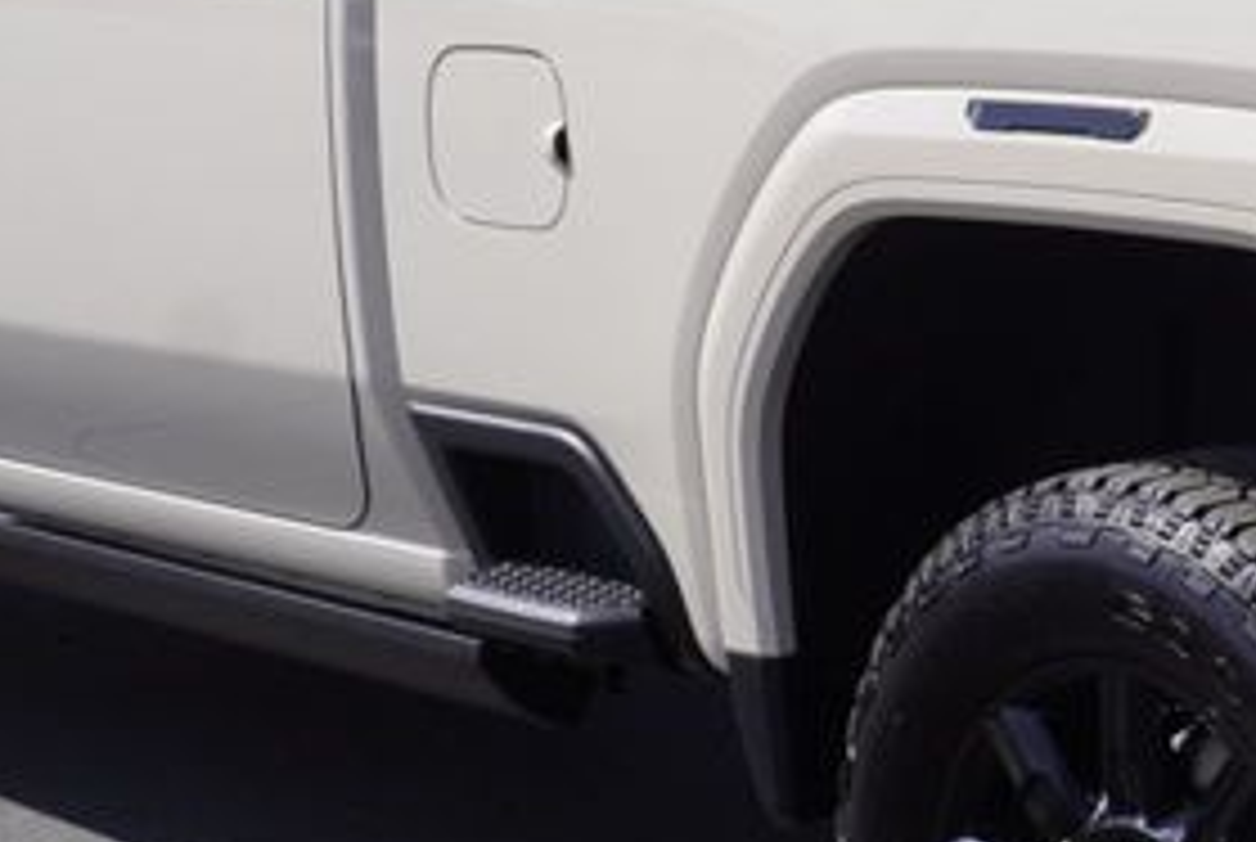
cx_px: 1283
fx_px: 4228
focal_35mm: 121
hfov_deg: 16.5
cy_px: 396
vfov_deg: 11.4
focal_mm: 22
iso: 100
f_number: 10
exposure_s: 1/160
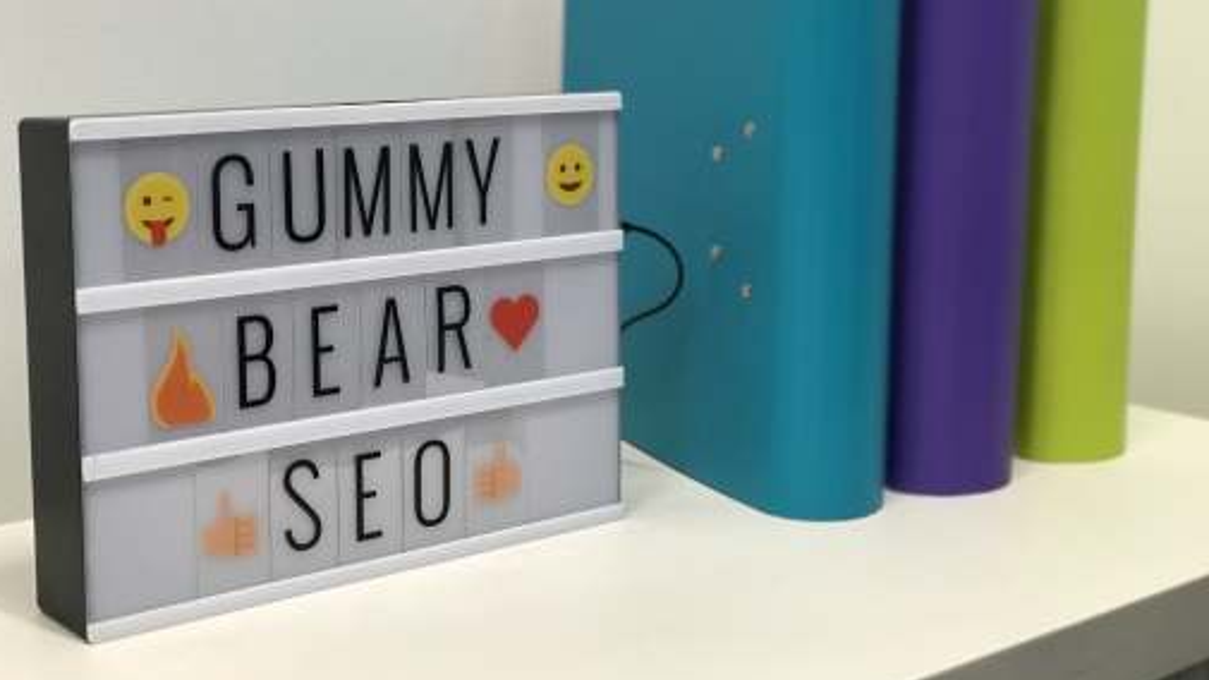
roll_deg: -2.2
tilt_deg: -9.8
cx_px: 599
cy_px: 249
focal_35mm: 63
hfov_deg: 33.3
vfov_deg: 19.1
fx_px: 2020
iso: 100
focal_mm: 6.6
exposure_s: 1/50
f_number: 2.8
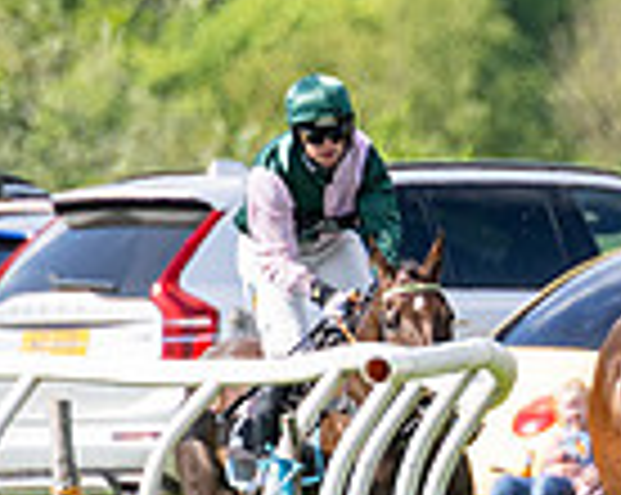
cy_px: 639
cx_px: 1064
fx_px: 35532
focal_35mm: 1936
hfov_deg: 1.0
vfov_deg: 0.8
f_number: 4
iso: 200
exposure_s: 1/1250
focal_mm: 280
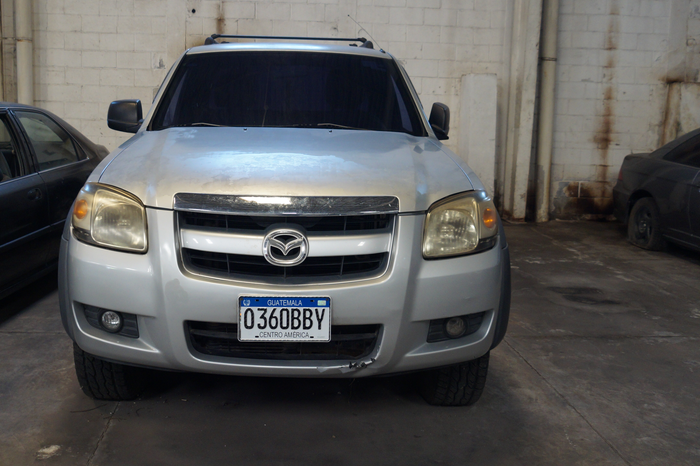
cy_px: 194
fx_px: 661
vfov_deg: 38.7
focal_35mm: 34
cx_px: 296
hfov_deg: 55.6
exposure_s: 1/30
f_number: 4.5
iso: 800
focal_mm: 18
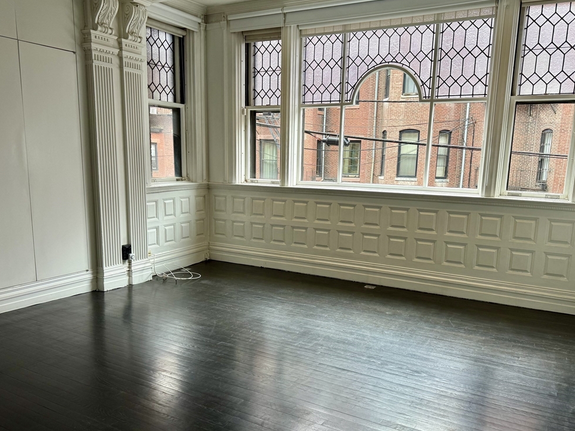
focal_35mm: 25
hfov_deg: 69.4
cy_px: 216
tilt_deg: -11.1
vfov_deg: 54.9
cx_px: 295
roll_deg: -1.3
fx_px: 415
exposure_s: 1/186
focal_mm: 6.76
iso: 64
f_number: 1.78
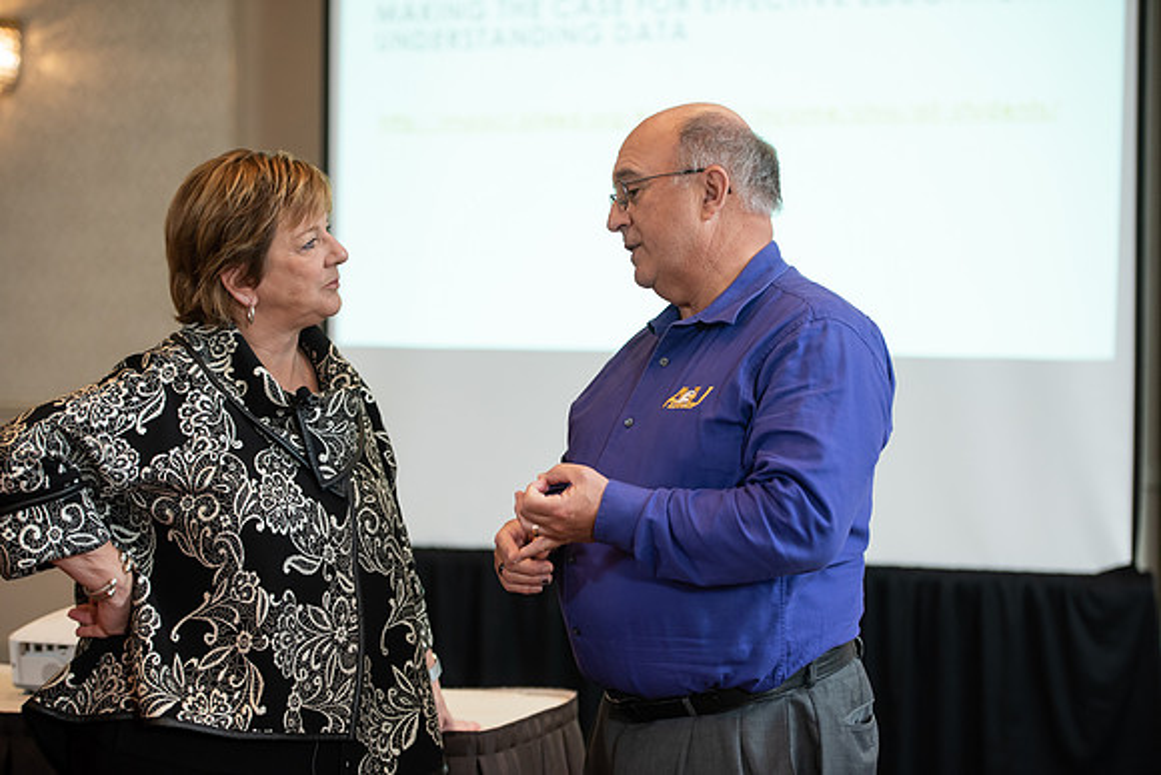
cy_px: 388
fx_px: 2580
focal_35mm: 80
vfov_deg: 17.1
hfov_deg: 25.4
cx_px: 580
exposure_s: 1/160
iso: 1000
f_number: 3.2
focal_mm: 80
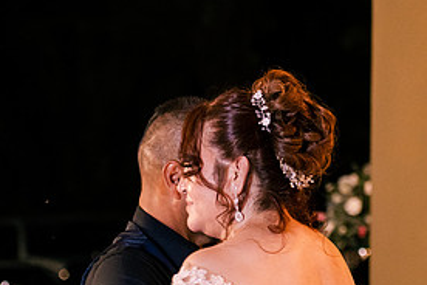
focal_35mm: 235
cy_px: 295
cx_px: 207
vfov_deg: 5.8
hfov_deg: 8.8
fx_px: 2787
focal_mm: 75
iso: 3200
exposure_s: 1/125
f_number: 2.8
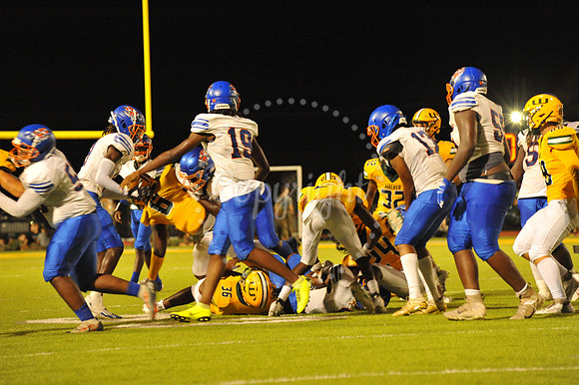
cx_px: 290
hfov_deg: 10.3
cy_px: 192
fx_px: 3215
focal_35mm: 200
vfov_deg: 6.9
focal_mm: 200
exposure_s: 1/200
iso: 6400
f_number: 5.6
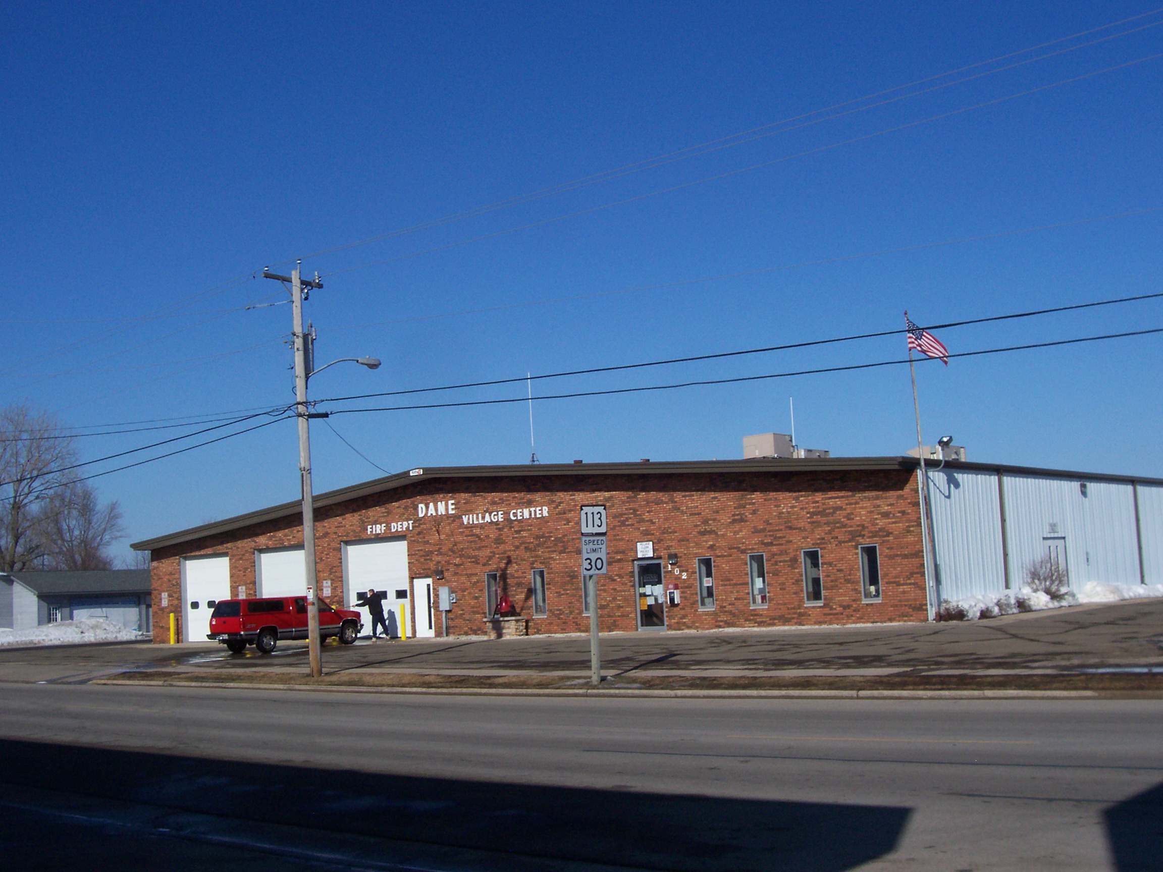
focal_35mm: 42
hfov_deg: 44.8
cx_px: 582
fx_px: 1411
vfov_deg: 34.3
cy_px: 436
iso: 80
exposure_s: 1/764
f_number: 5.6
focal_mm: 7
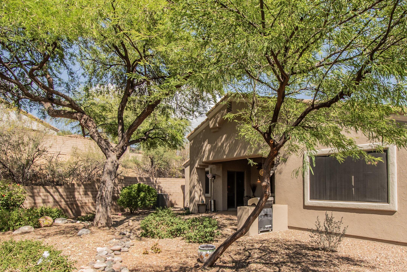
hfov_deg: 80.7
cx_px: 232
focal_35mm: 21
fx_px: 237
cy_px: 177
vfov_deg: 58.4
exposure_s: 1/500
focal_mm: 10
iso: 200
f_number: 6.3
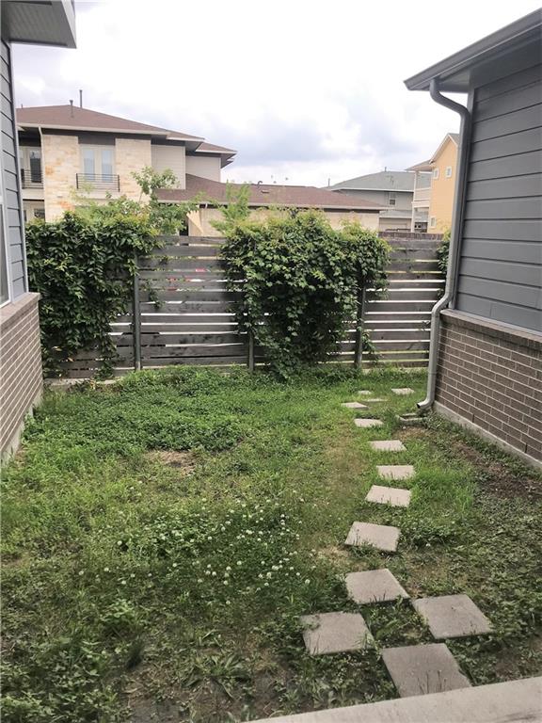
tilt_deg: -12.9
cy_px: 362
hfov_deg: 49.7
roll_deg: -0.9
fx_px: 585
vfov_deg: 63.4
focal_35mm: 28
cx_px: 271
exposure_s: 1/977
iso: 20
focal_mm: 3.99
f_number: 1.8
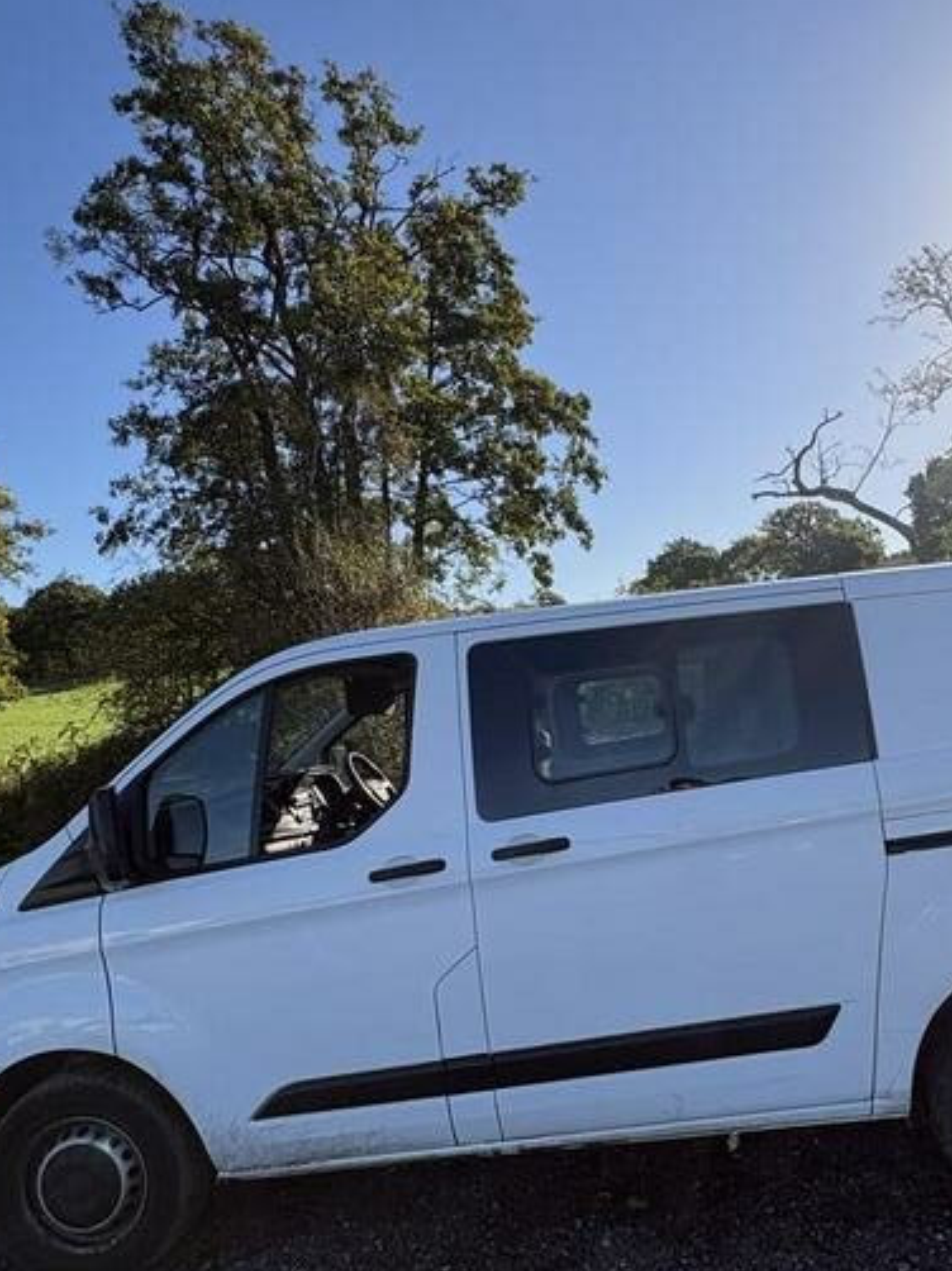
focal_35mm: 25
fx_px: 918
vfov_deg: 69.4
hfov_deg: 54.0
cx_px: 615
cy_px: 668
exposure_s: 1/1567
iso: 50
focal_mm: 2.22
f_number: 2.2
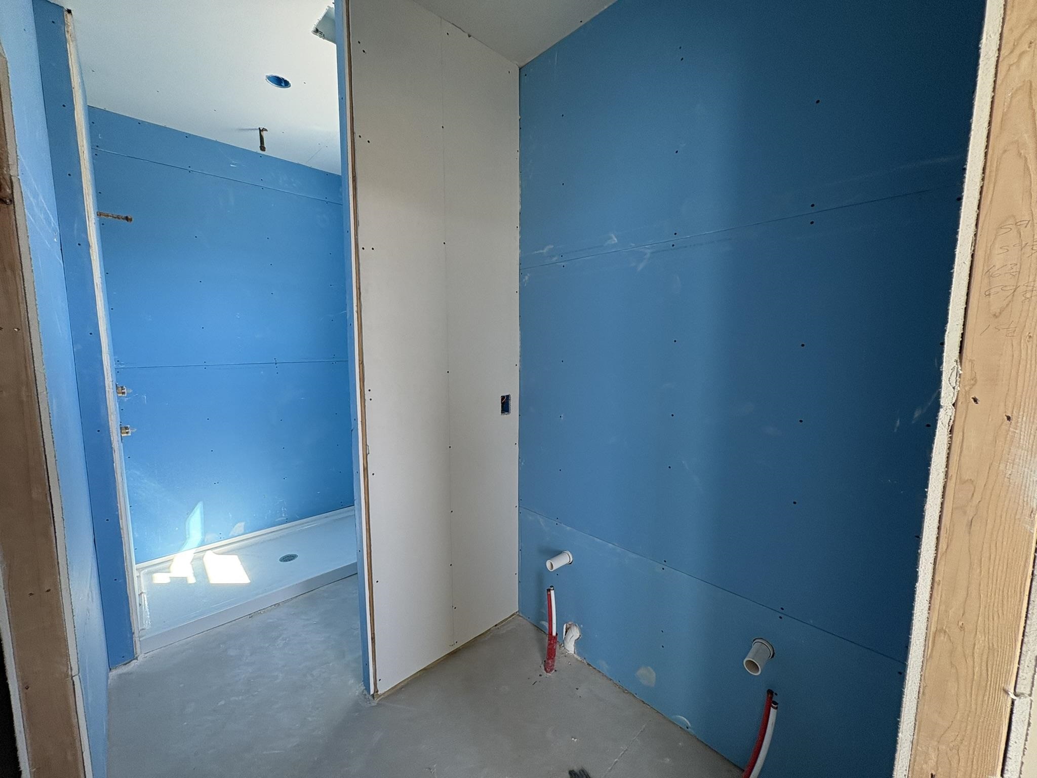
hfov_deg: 102.1
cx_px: 518
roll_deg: +0.4
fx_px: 419
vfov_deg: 85.7
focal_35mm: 14
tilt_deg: -6.7
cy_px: 389
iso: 160
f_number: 2.2
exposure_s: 1/99
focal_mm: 2.22
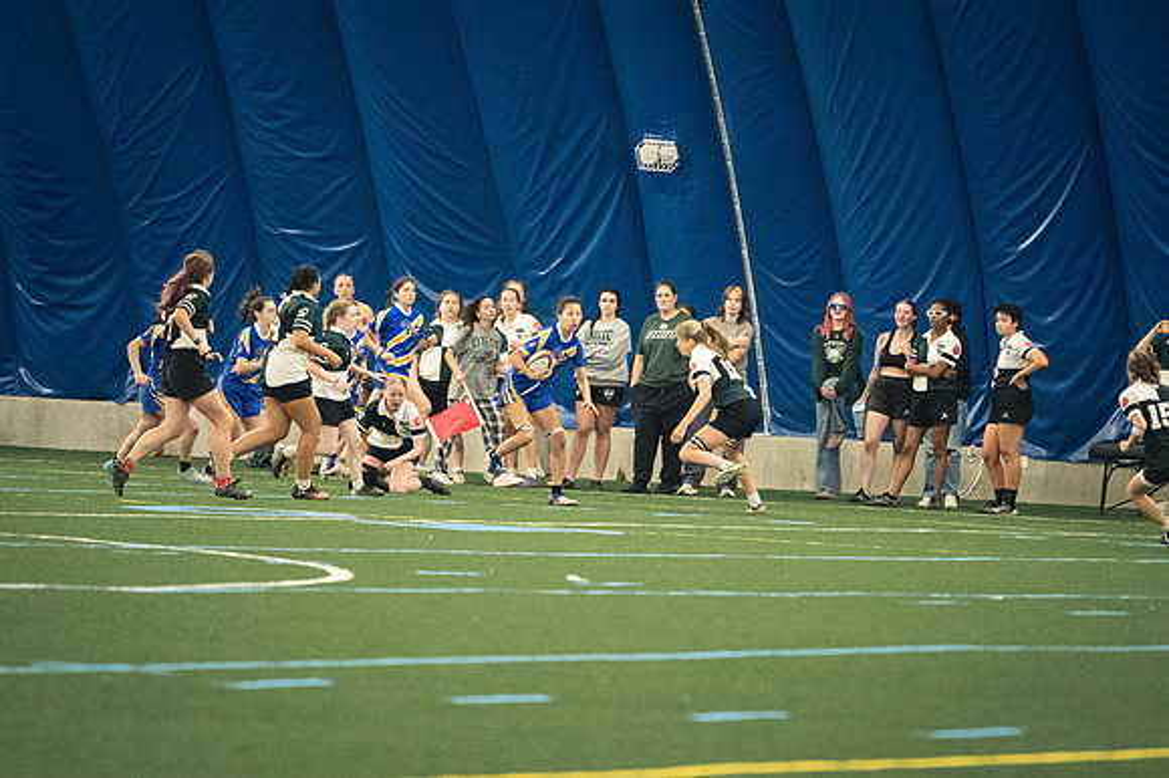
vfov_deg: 4.6
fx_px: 9736
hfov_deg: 6.9
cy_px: 389
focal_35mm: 300
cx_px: 584
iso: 12800
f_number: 2.8
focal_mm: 200
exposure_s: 1/500
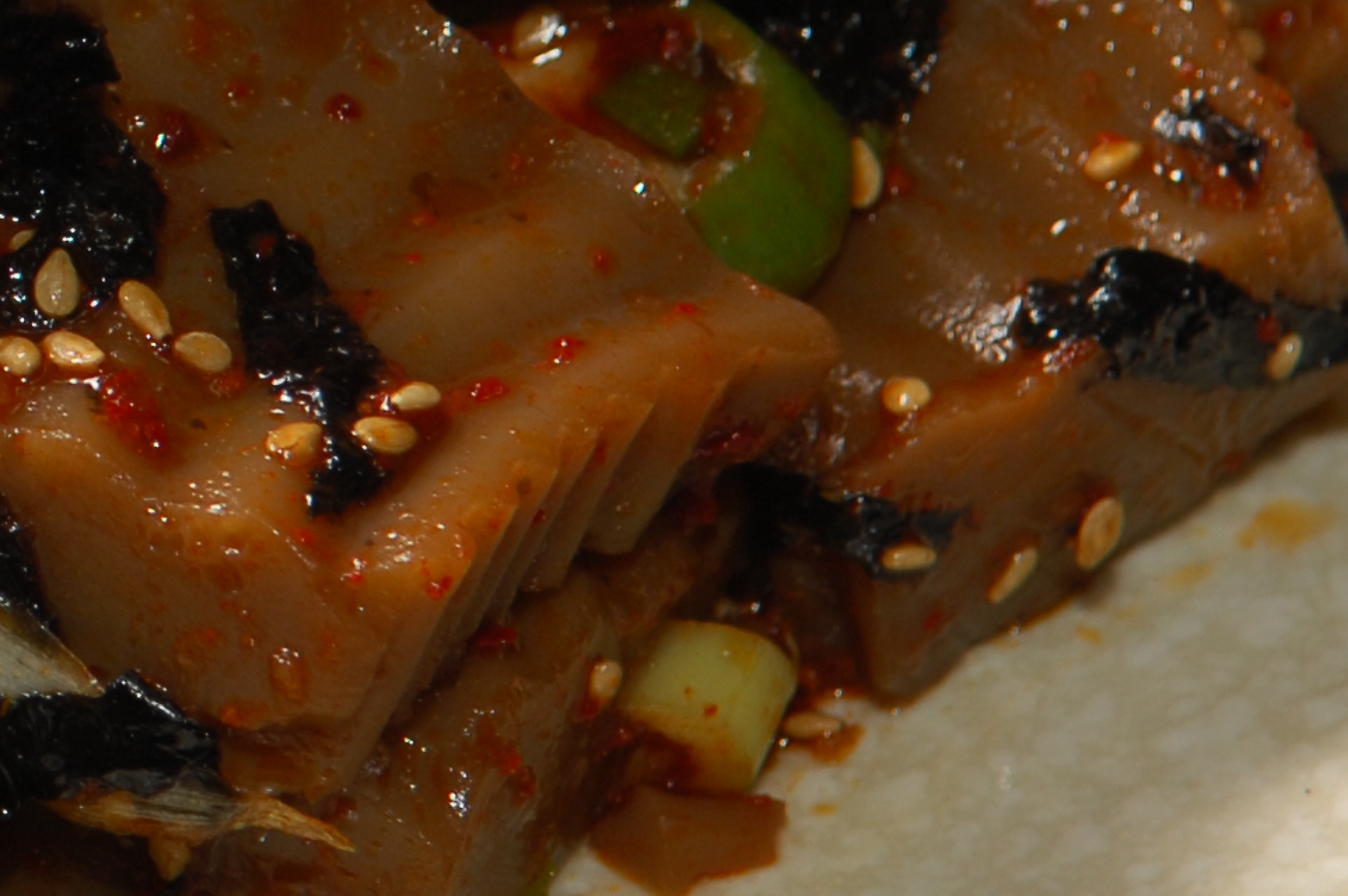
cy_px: -335
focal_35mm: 367
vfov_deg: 3.7
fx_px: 13736
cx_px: -1121
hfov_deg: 5.5
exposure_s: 1/100
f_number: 5.6
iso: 100
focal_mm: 55
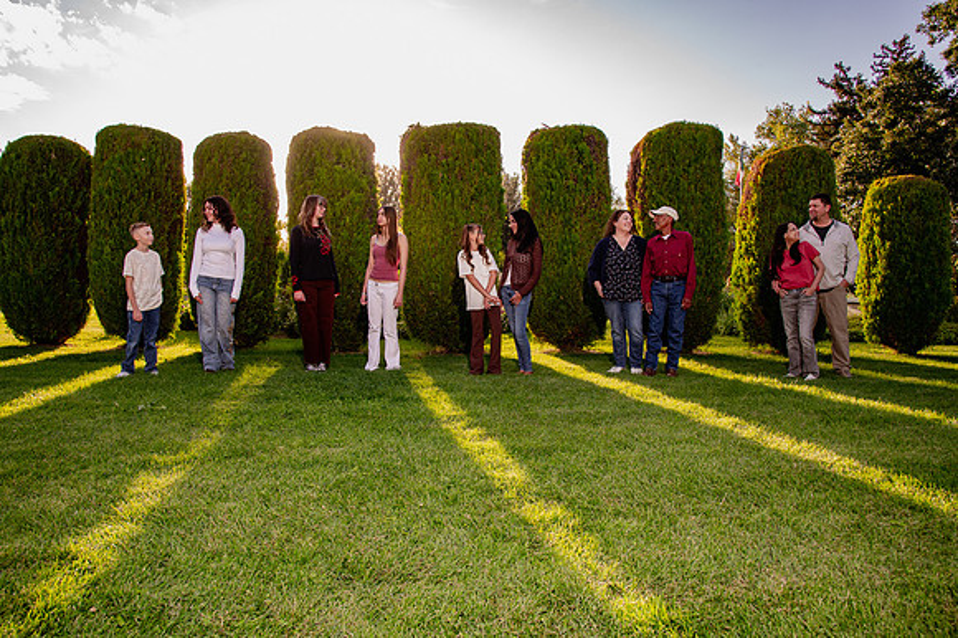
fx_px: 661
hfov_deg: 71.8
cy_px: 319
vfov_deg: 51.5
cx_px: 479
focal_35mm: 25
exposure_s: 1/200
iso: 500
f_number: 9
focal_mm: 24
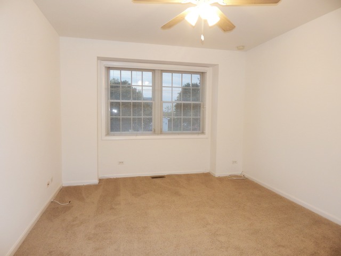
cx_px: 170
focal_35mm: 22
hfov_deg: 76.4
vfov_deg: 61.1
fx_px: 217
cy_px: 128
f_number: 3
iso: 200
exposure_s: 1/30
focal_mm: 4
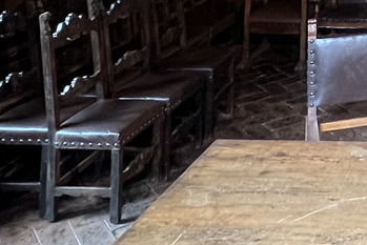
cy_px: -193
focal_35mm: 62
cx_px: 512
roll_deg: -0.3
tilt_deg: +1.9
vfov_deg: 17.7
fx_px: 632
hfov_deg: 26.1
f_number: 1.8
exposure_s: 1/50
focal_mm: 1.57
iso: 400
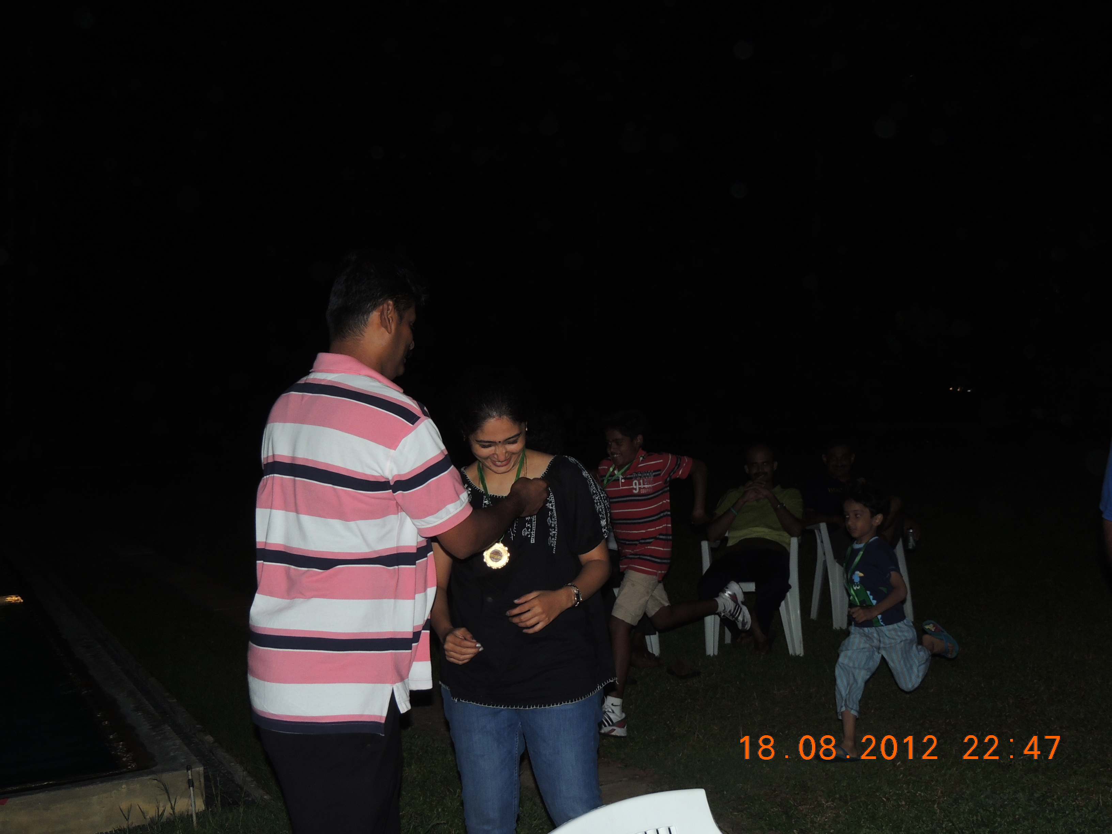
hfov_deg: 46.8
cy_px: 417
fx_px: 1285
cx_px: 556
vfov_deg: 36.0
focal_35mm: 40
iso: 200
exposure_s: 1/30
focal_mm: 7.1
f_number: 3.3
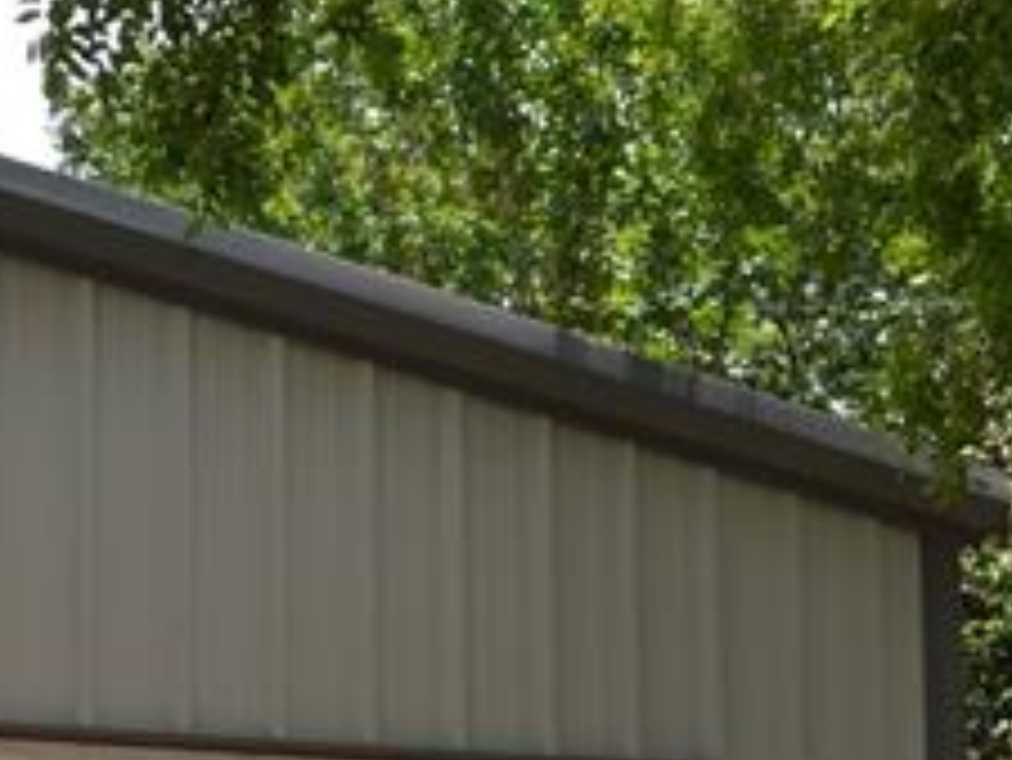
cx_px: -463
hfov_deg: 15.5
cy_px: 522
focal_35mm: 118
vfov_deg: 12.5
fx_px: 3452
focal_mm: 18
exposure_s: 1/200
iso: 100
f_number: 5.6
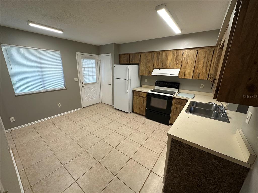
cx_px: 129
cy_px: 96
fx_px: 104
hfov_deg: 102.1
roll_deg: -1.1
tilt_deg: -13.8
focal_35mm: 14
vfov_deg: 85.7
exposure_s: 1/120
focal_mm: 2.22
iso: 200
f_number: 2.2
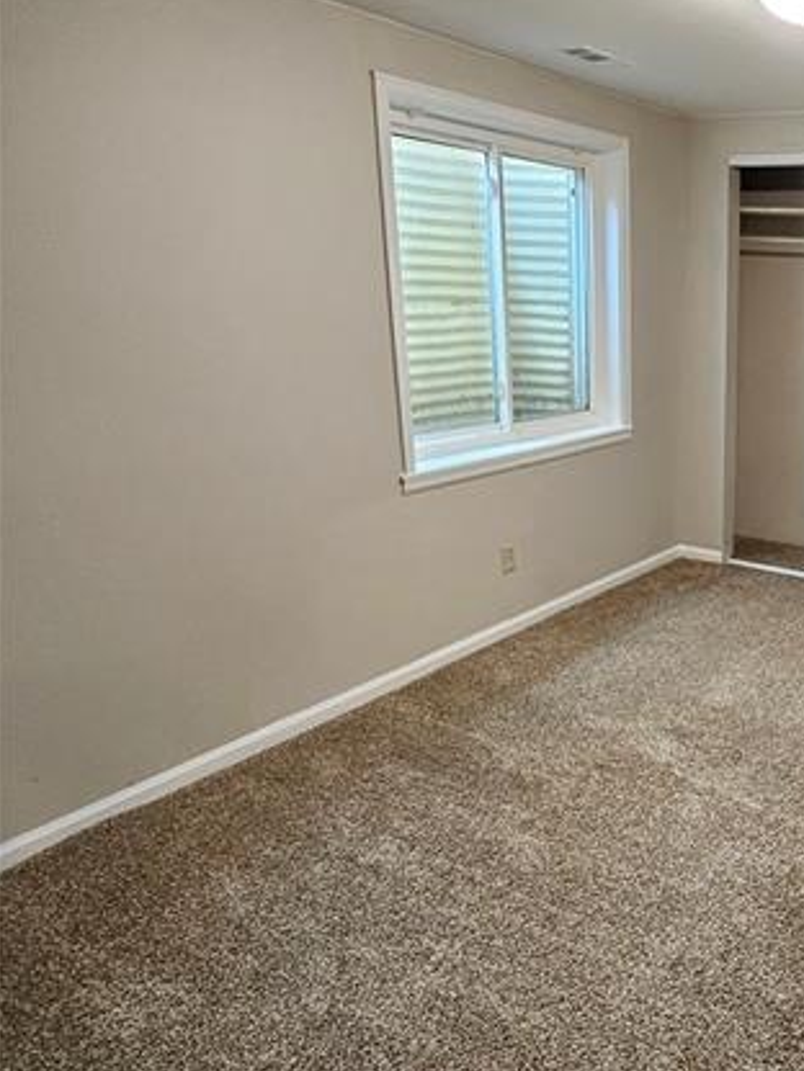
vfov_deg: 71.6
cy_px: 517
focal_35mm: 24
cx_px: 740
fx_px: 743
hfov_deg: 49.8
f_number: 2.2
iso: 320
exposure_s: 1/40
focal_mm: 1.7
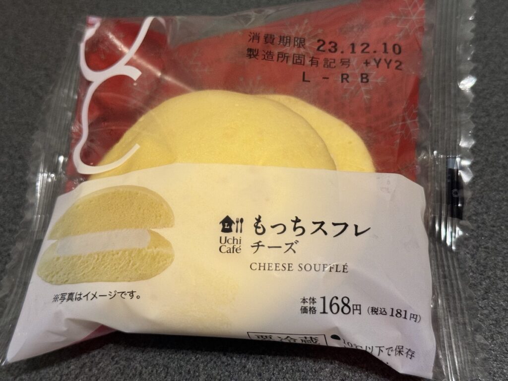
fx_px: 704
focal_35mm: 48
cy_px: 190
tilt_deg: -55.1
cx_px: 254
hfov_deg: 39.7
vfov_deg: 30.3
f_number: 1.78
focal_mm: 6.86
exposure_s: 1/50
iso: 250
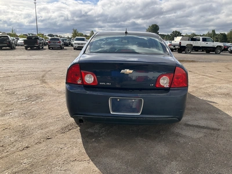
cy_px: 87
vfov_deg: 48.2
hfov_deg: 61.7
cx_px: 116
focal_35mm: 29
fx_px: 194
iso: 25
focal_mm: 3
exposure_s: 1/1451
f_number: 1.8
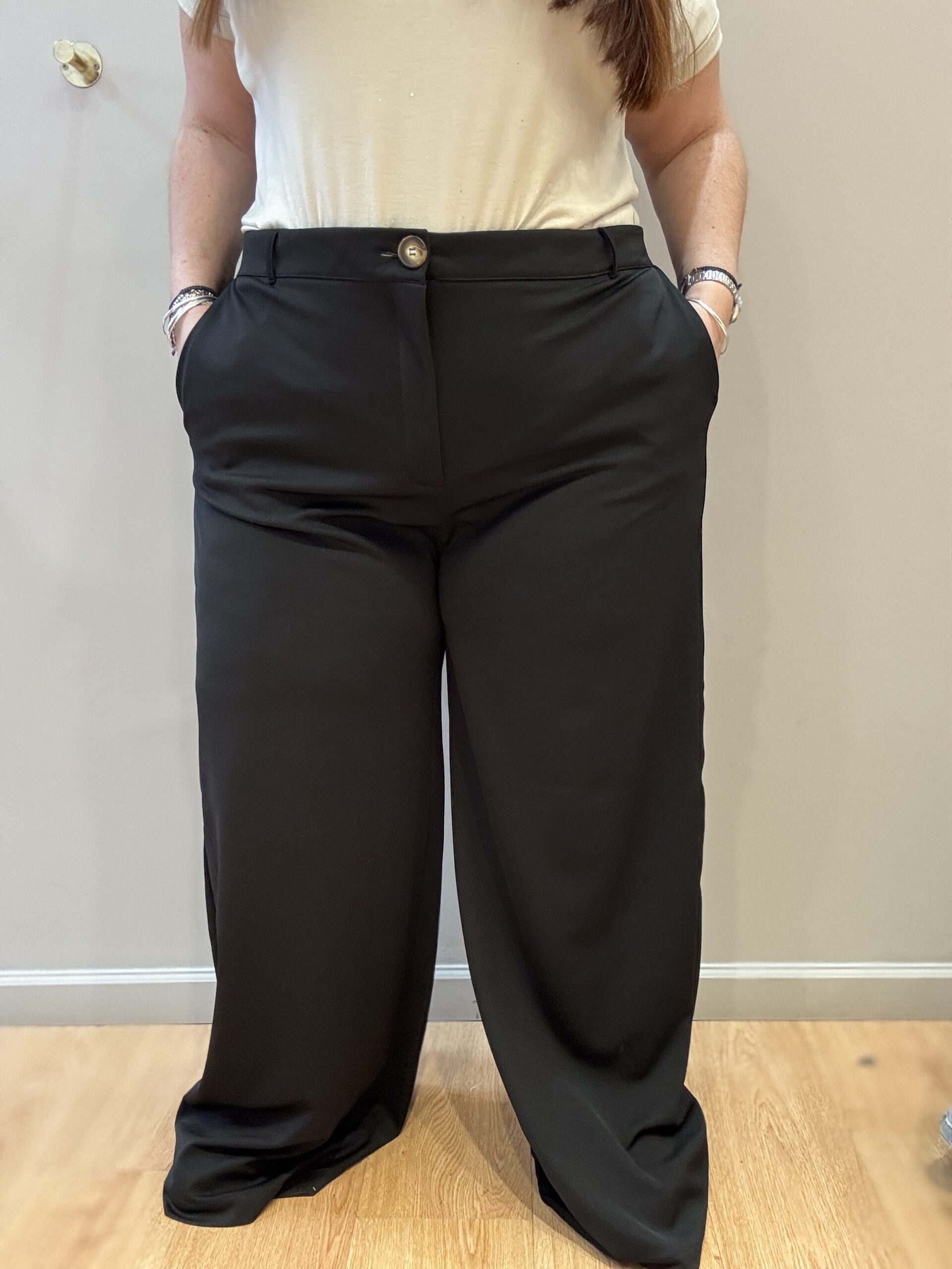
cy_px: 634
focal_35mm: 30
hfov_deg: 46.8
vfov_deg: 60.0
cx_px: 476
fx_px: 1100
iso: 250
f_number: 1.9
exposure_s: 1/50
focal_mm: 2.69
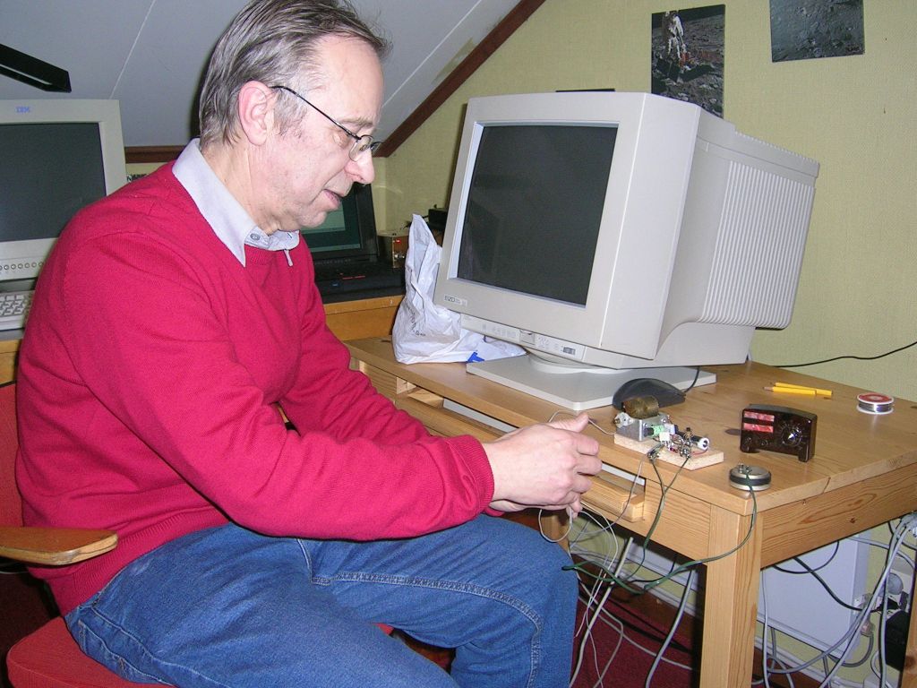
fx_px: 1060
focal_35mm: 40
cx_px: 458
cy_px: 344
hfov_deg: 46.8
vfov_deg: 36.0
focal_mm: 6.1
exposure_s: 1/60.1
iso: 97
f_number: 2.9
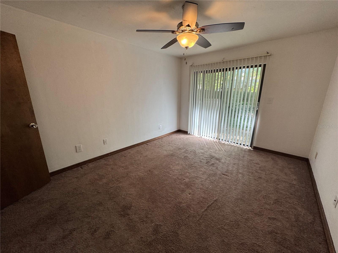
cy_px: 126
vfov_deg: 85.7
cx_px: 169
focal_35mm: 14
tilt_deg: -13.4
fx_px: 137
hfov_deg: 102.1
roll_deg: -0.7
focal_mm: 2.22
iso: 125
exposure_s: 1/120
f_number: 2.2
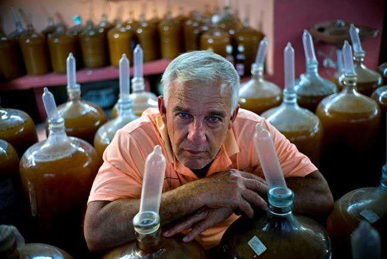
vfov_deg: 37.9
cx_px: 194
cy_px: 130
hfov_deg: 54.4
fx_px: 376
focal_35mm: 35
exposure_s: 1/250
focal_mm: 35
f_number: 2
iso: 1600
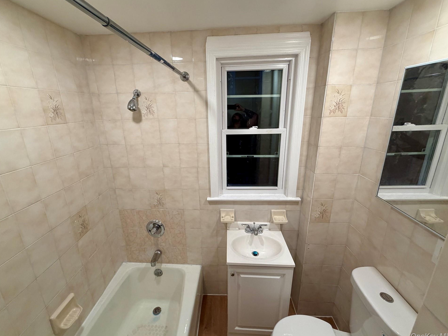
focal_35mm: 15
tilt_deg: -15.9
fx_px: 194
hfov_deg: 98.1
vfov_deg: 81.7
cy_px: 162
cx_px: 218
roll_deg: +1.1
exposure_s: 1/120
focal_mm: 2.22
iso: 250
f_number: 2.2
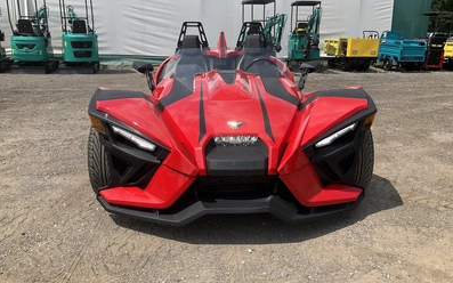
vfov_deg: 40.6
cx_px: 226
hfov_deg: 61.2
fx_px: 383
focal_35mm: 31
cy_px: 144
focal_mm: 3
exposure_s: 1/1984
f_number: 1.8
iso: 25
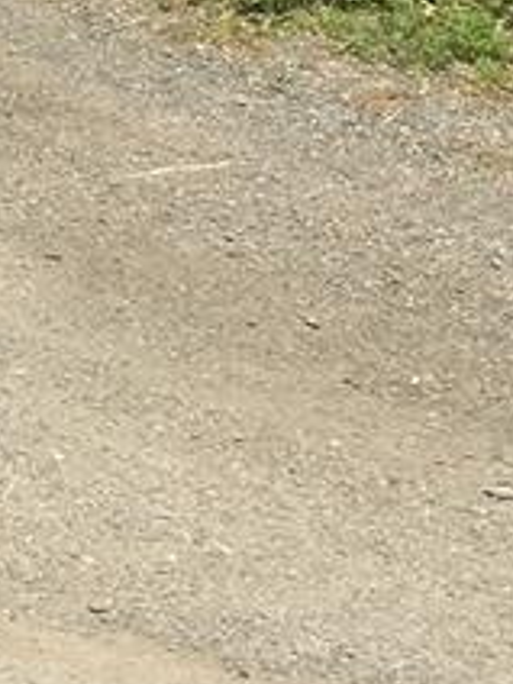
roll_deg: +0.7
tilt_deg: -12.2
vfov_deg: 10.8
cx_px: -658
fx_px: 3458
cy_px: -371
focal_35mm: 175
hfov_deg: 7.9
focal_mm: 4.15
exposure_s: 1/1282
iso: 25
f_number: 2.2
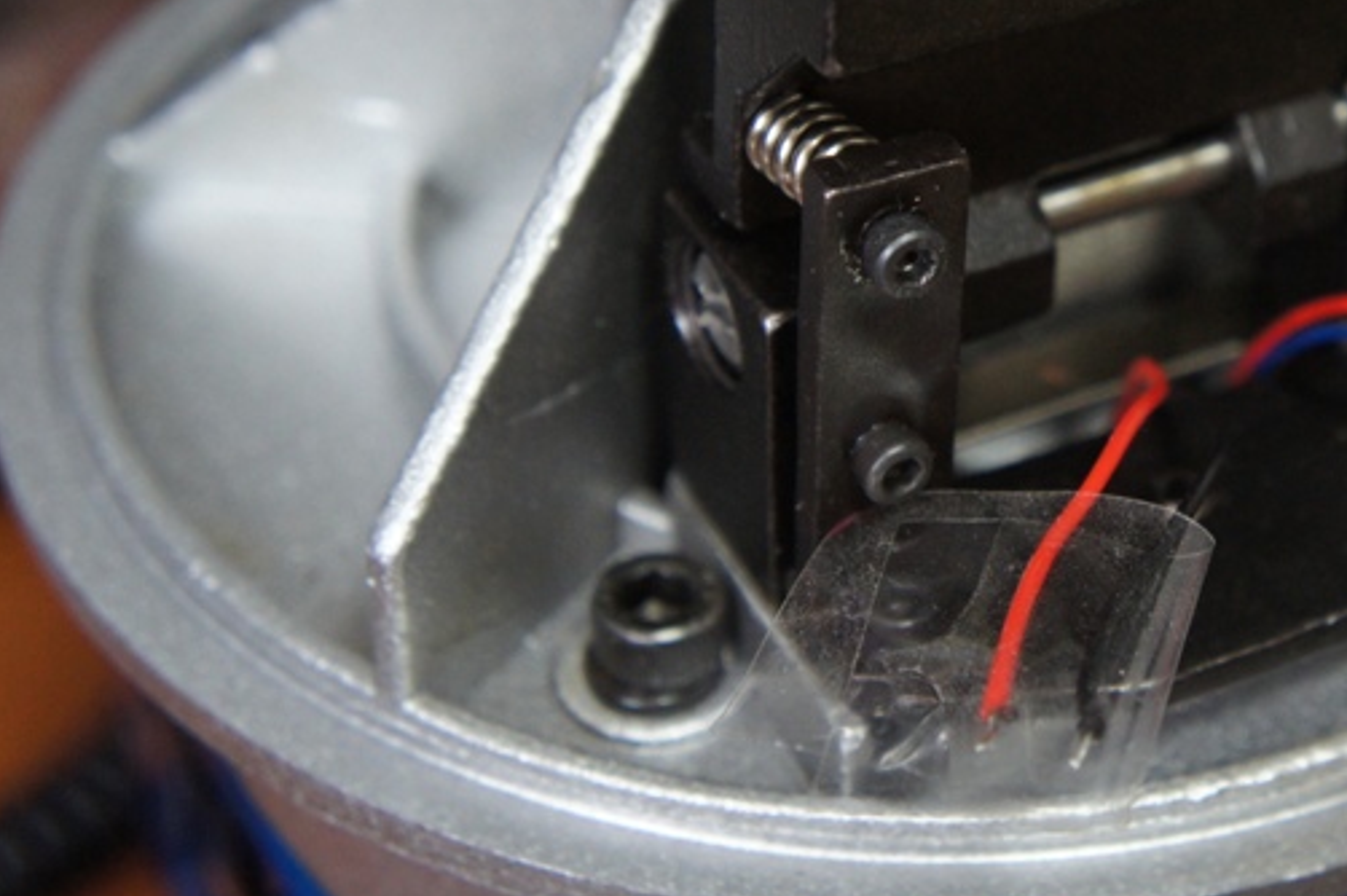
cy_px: 271
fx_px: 3216
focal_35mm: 86
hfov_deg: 23.3
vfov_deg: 15.8
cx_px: 1068
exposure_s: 1/40
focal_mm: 36
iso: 1600
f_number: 4.5
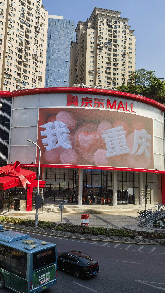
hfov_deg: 38.8
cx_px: 67
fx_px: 233
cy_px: 145
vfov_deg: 64.3
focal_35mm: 30
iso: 50
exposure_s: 1/3333
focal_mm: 6.67
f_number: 1.9
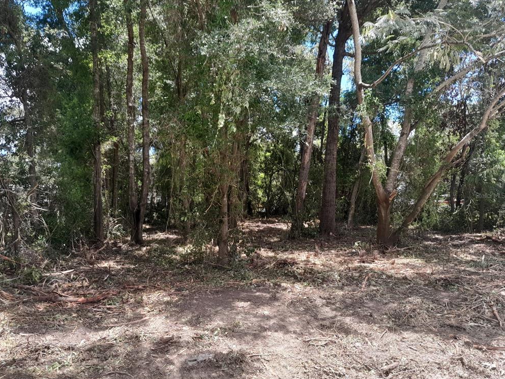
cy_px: 195
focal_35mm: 28
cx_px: 245
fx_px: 409
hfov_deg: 63.4
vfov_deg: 49.8
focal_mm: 4
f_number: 1.8
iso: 40
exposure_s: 1/120
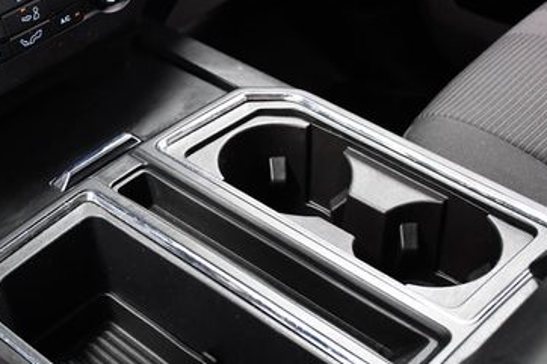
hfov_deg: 29.1
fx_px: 1048
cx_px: 196
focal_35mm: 69
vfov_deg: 19.6
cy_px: 264
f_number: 3.8
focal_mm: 26
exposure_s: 1/60
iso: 2500
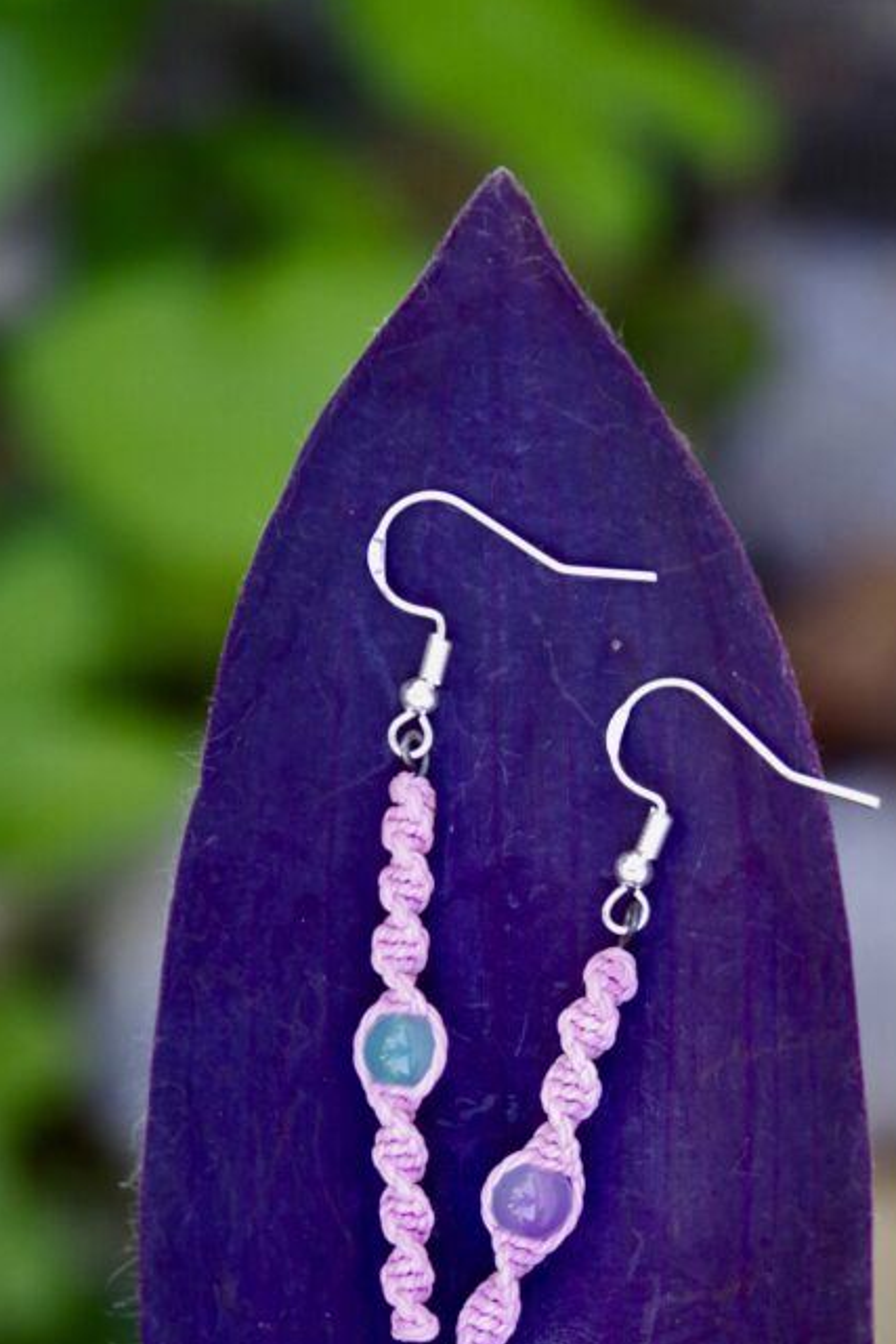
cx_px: 570
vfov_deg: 12.2
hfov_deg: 8.2
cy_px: 1056
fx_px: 6268
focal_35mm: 168
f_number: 5.6
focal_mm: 105
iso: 1600
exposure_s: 1/125
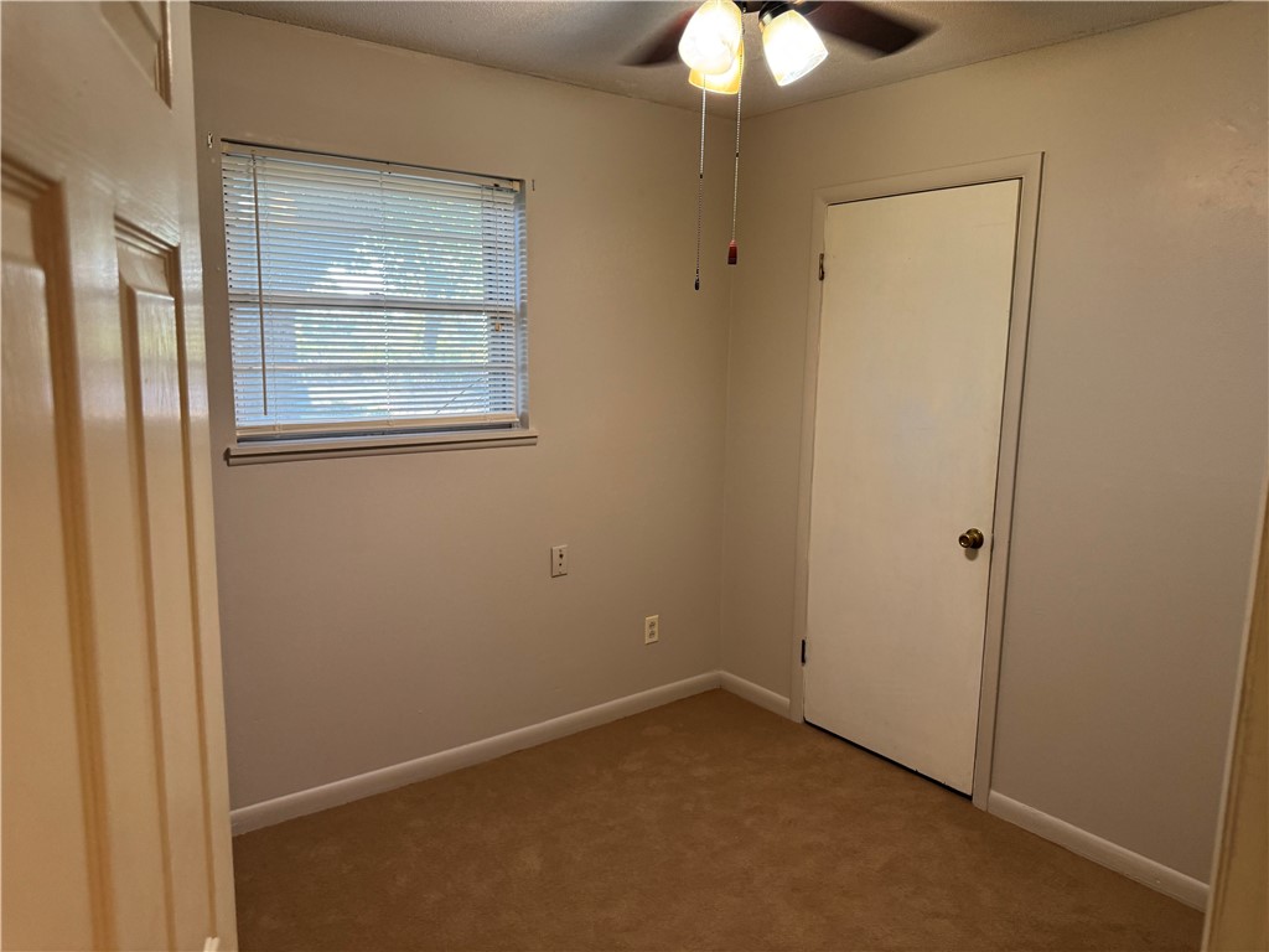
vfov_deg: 56.8
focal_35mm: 24
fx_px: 880
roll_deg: -1.6
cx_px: 634
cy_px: 476
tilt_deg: -11.0
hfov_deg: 71.6
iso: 200
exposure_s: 1/60
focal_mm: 6.76
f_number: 1.78
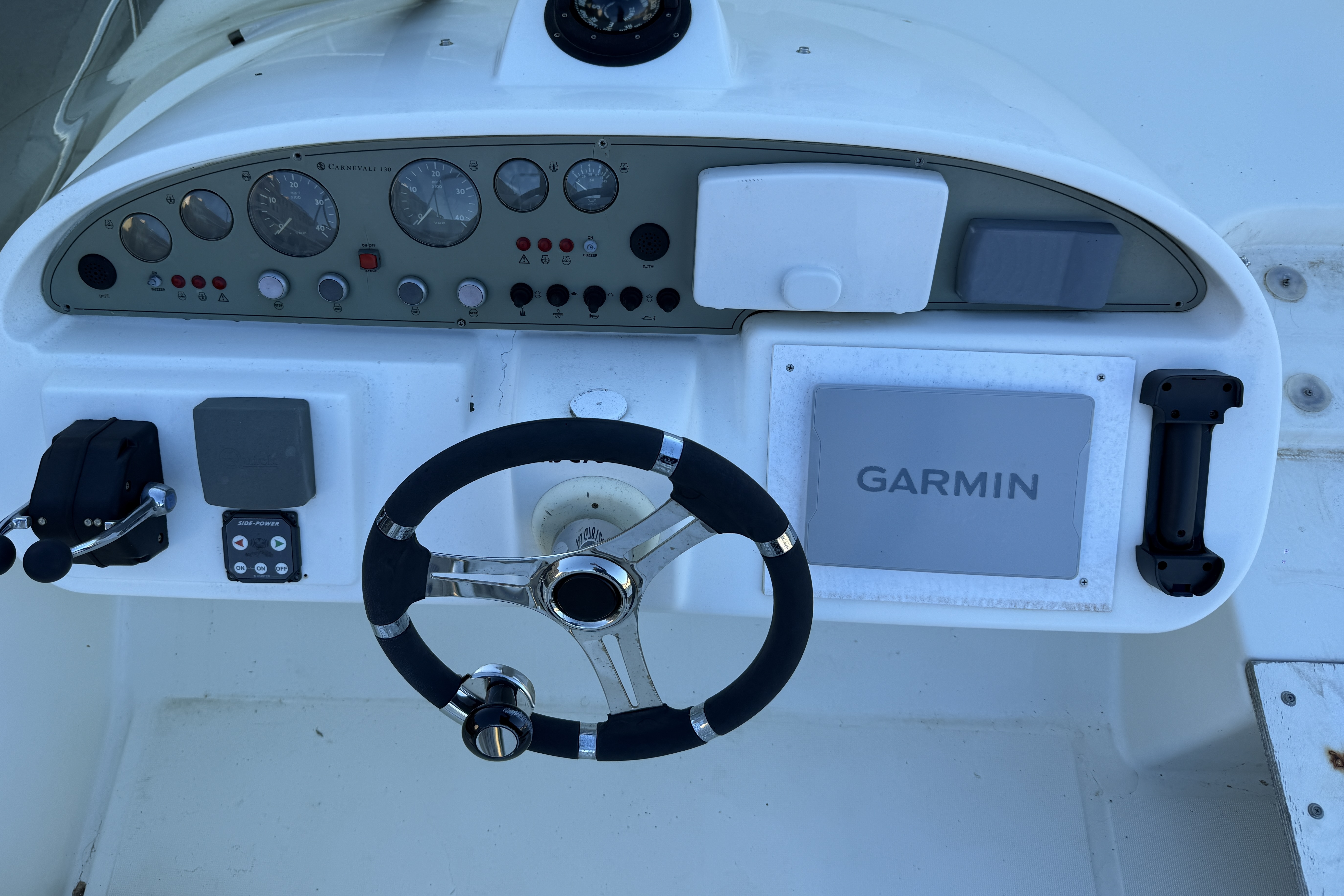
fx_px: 971
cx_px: 645
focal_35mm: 26
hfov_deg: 69.4
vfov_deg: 49.4
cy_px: 386
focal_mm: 6.76
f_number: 1.78
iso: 80
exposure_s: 1/1139
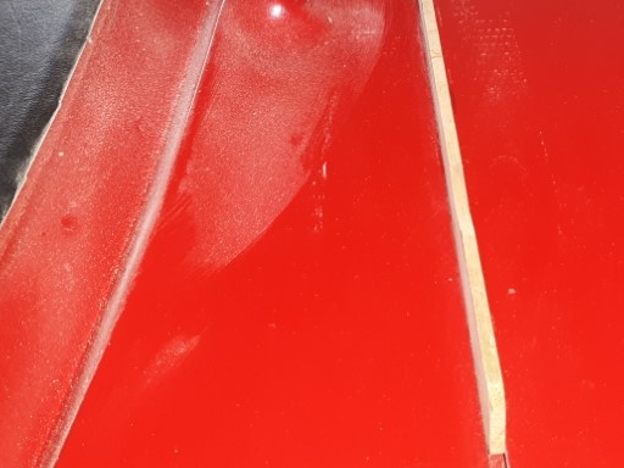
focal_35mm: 56
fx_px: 1009
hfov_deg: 34.0
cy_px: 126
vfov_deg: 25.8
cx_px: 420
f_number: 1.7
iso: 64
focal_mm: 3.7
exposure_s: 1/40
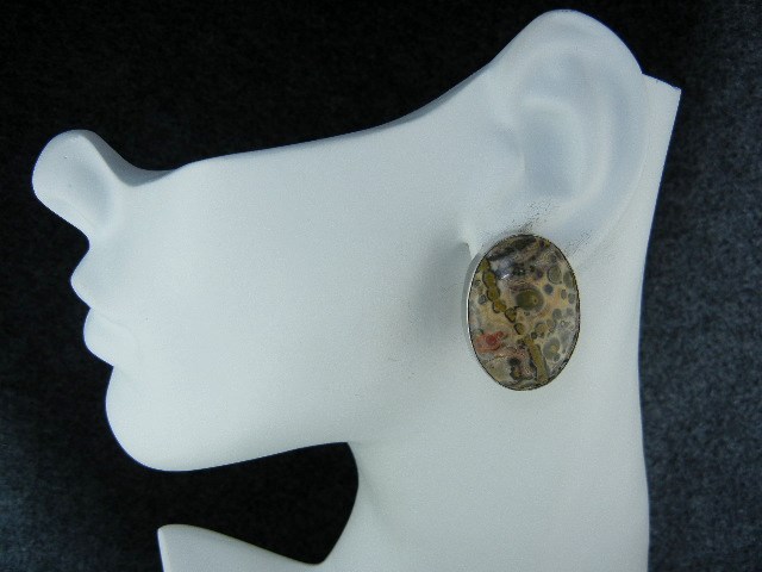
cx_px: 381
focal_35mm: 39
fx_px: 859
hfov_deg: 47.9
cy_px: 286
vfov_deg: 36.8
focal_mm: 7.1
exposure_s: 1/36.2
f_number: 3.7
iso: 160
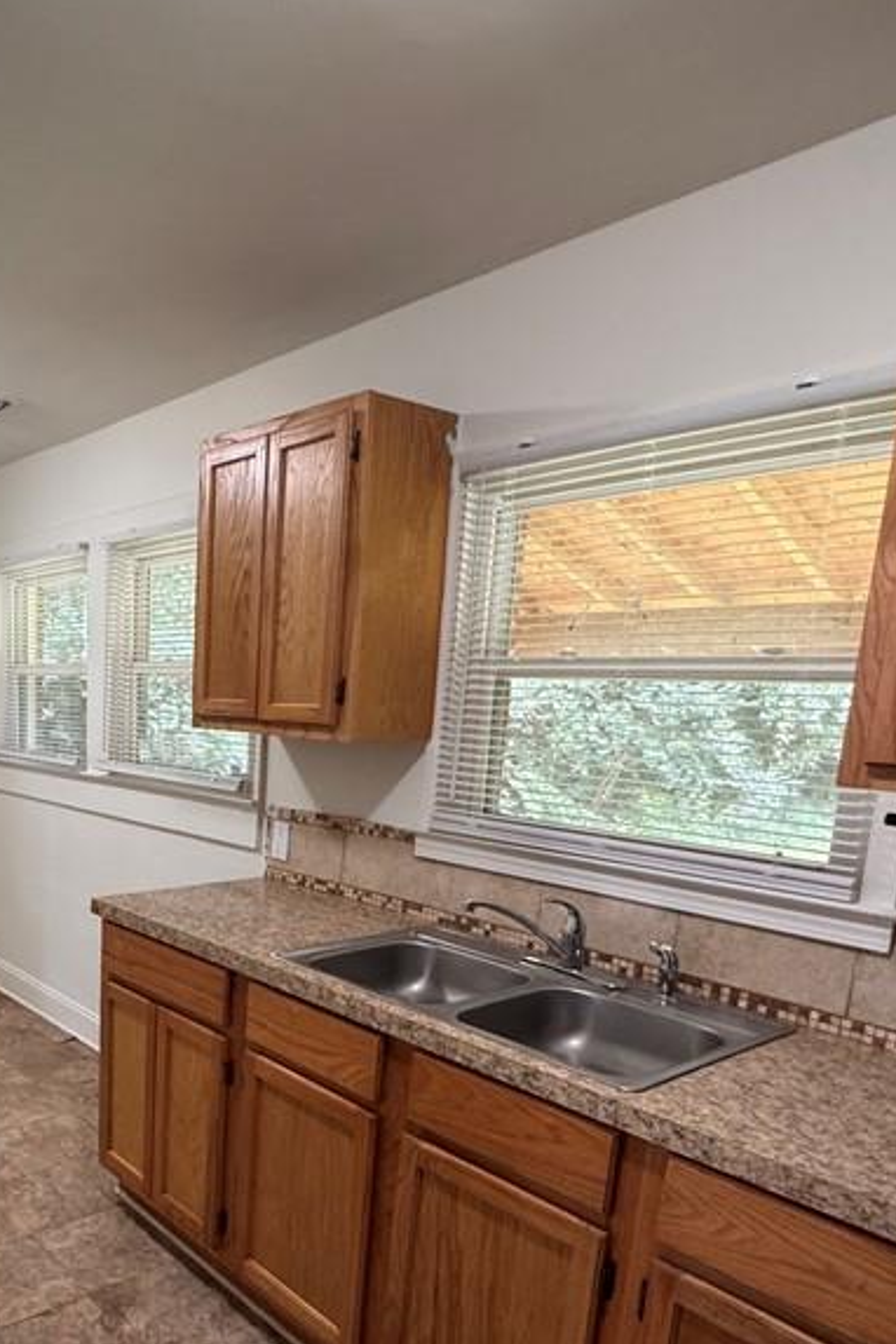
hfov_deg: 46.4
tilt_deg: -11.1
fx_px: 971
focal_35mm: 26
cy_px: 875
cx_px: 155
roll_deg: -2.3
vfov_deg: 67.8
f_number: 2.2
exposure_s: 1/60
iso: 250
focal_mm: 2.22
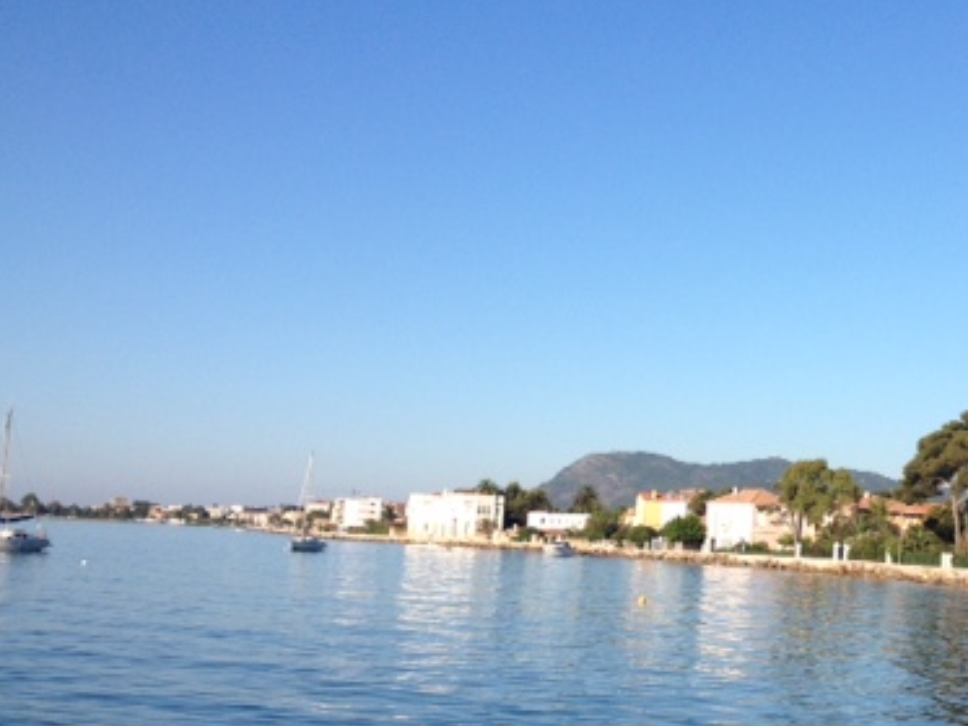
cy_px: 420
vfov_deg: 24.4
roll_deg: -2.6
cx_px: 812
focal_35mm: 60
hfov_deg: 31.1
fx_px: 1678
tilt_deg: +3.4
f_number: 2.4
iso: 50
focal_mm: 4.28
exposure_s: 1/1672
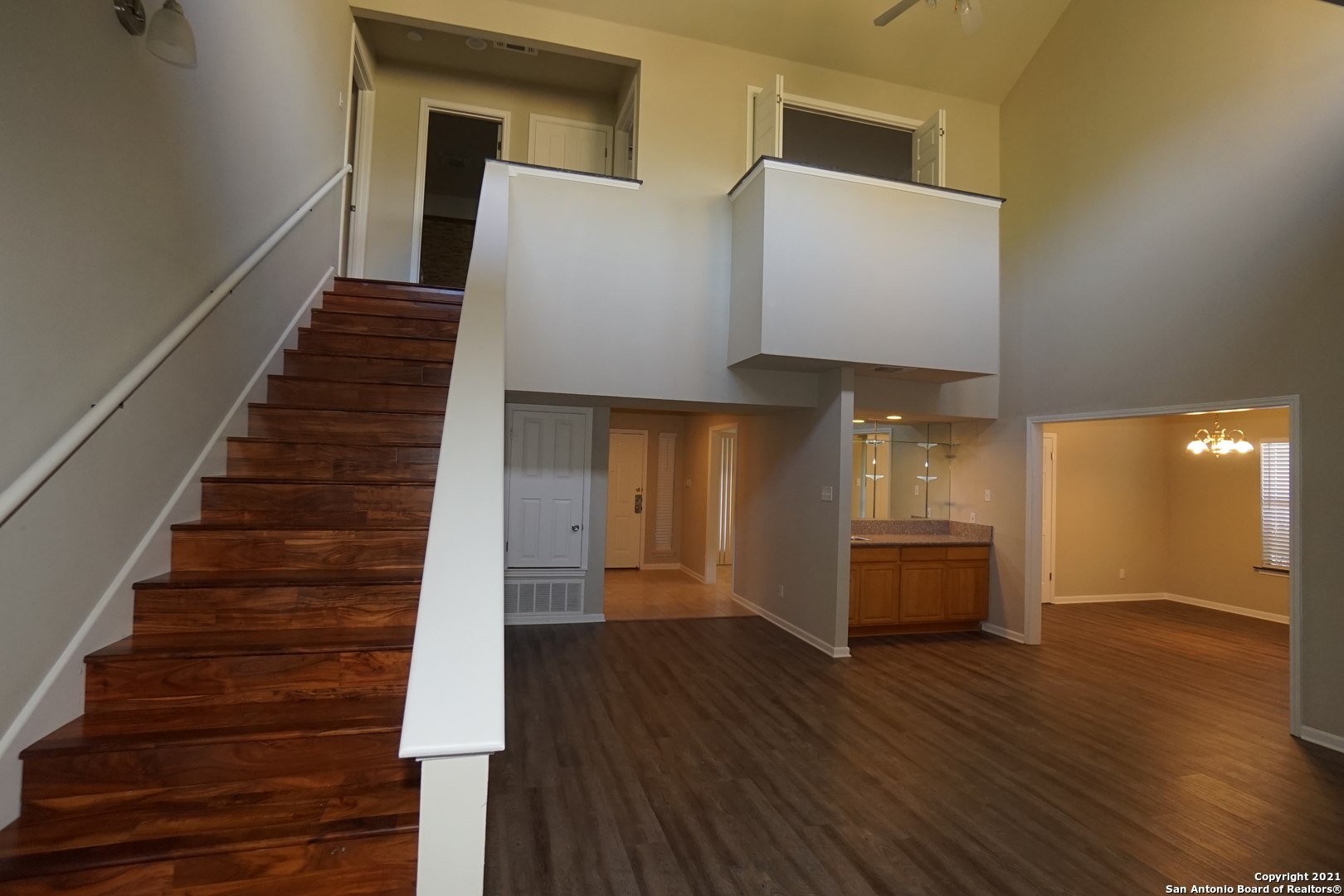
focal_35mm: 16
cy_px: 448
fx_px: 597
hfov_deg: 96.7
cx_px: 672
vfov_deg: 73.7
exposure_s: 1/160
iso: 640
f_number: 4
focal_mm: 11
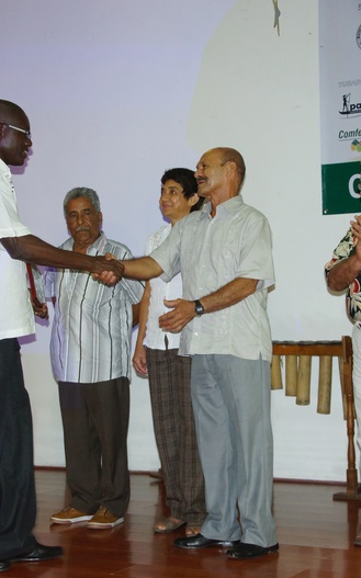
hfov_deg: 20.0
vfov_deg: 31.5
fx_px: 1024
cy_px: 288
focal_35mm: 65
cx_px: 201
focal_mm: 28
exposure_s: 1/80
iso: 800
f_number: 4
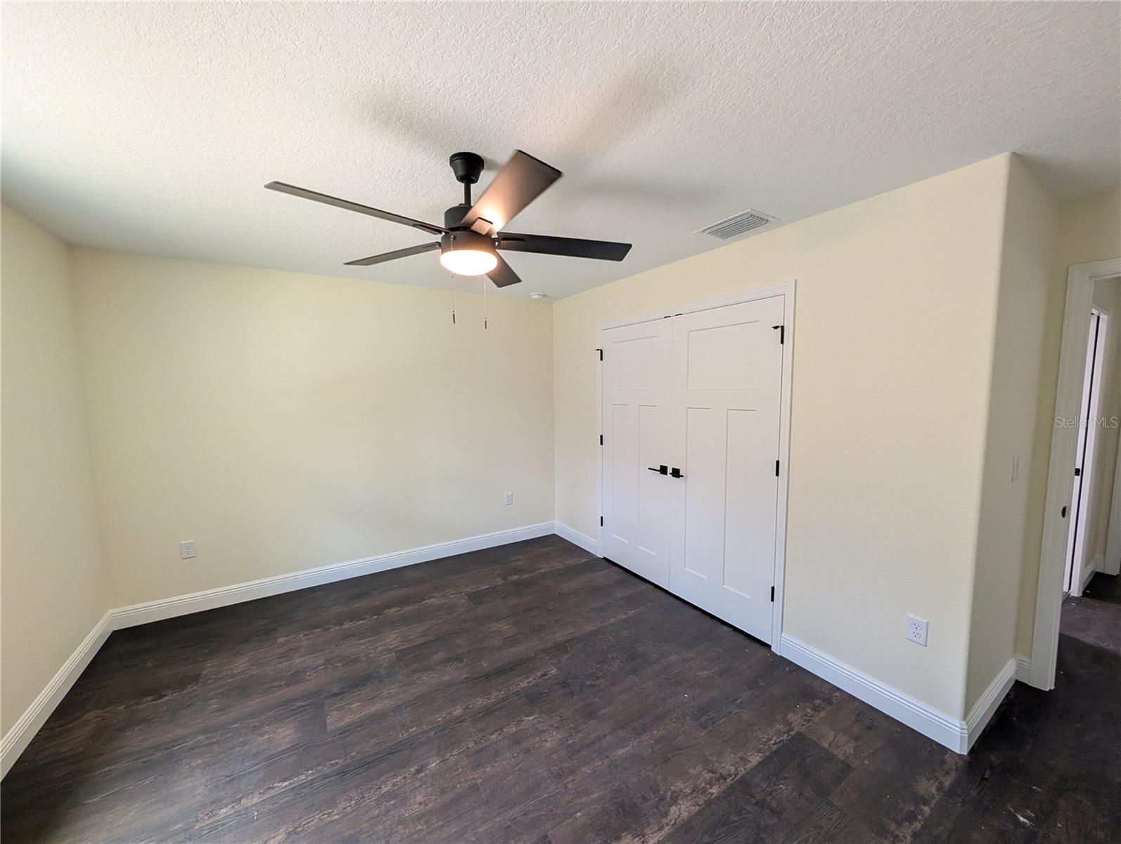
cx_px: 560
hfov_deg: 110.5
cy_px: 422
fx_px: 389
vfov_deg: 94.6
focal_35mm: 12
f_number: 1.7
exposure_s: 1/120
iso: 323
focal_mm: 2.02
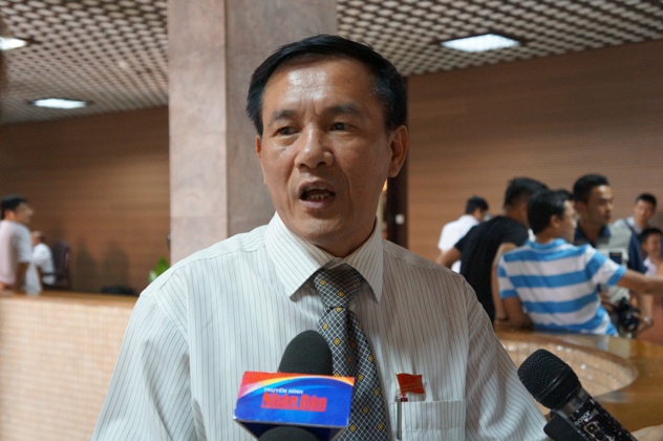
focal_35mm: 48
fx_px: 883
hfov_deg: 41.2
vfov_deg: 28.0
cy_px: 220
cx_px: 332
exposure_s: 1/60
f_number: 4
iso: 3200
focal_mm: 32
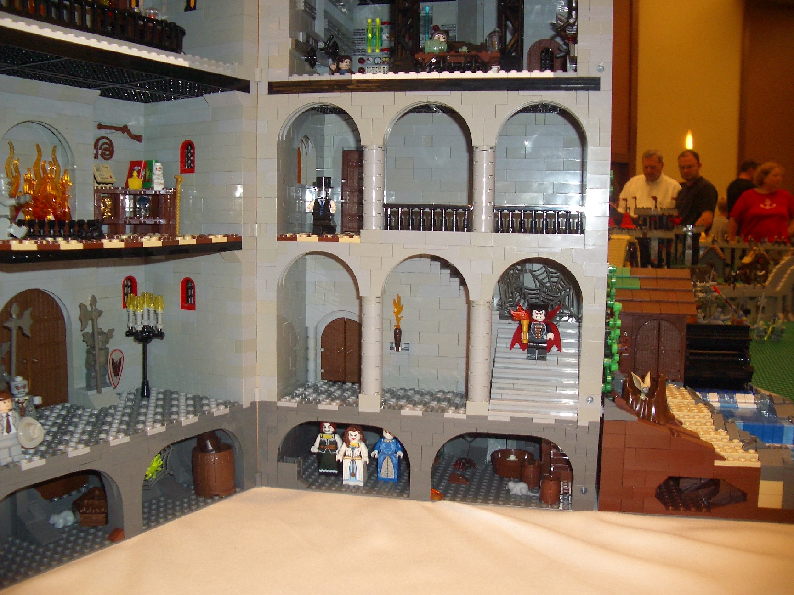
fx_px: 803
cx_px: 397
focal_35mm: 35
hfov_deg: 52.6
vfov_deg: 40.7
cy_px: 298
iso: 100
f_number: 2.6
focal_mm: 5.8
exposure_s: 1/60
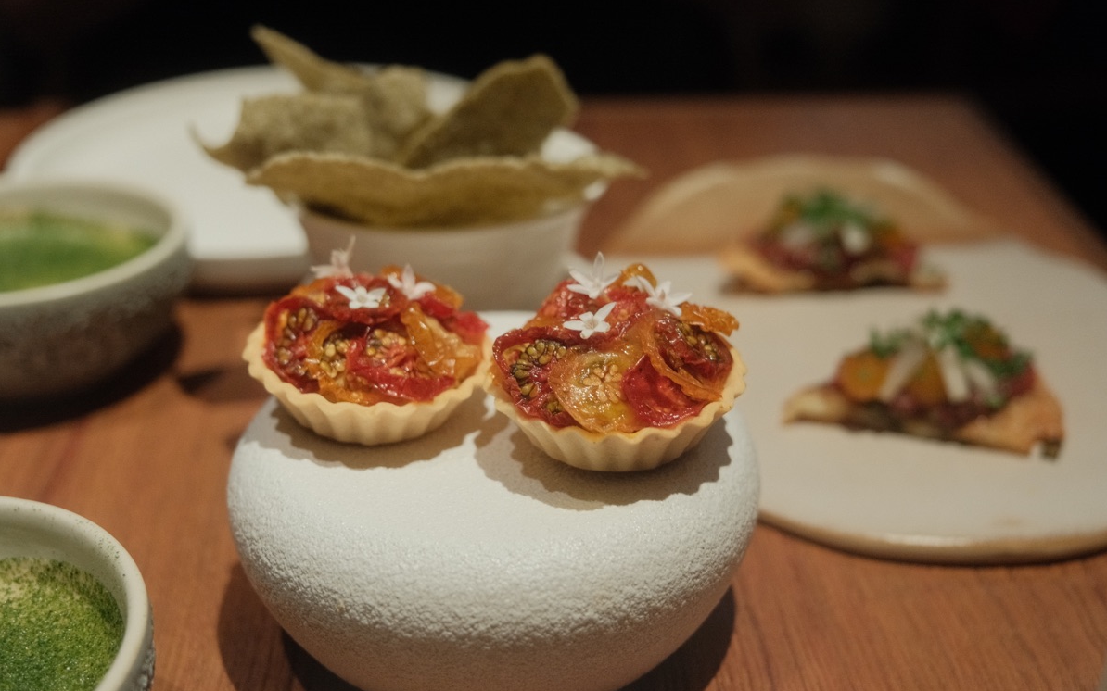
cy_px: 368
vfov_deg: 30.5
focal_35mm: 42
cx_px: 553
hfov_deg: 47.2
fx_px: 1267
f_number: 2.8
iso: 1600
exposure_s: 1/60
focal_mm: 27.2
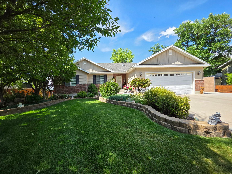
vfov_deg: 89.9
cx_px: 116
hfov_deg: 106.2
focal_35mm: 13
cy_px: 87
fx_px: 87
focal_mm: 2.2
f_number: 1.9
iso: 40
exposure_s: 1/784
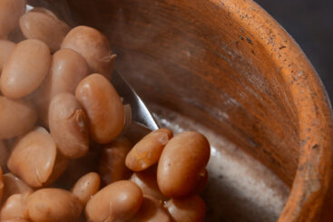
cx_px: -15
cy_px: 162
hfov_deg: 8.6
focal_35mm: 237
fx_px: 2193
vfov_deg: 5.8
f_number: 16
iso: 400
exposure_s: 1/60
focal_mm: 85
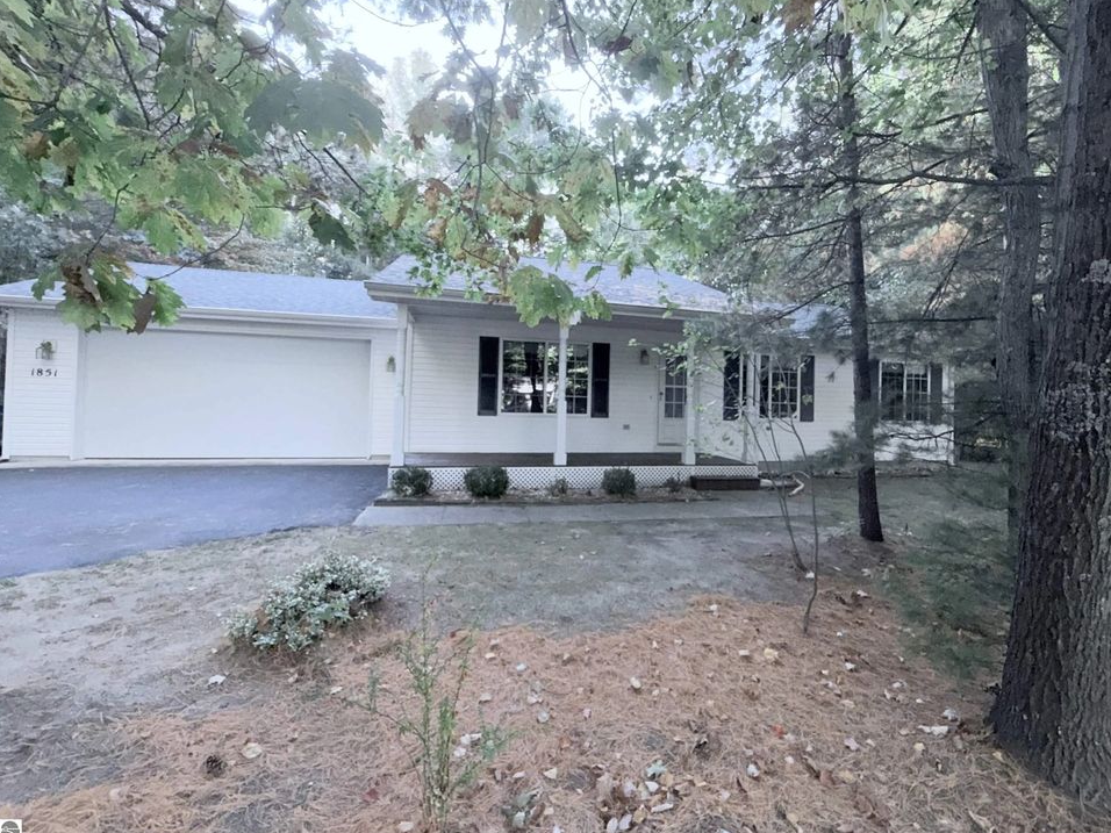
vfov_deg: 81.7
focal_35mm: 15
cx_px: 592
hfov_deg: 98.0
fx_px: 481
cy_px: 396
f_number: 2.2
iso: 50
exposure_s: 1/121
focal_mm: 2.22
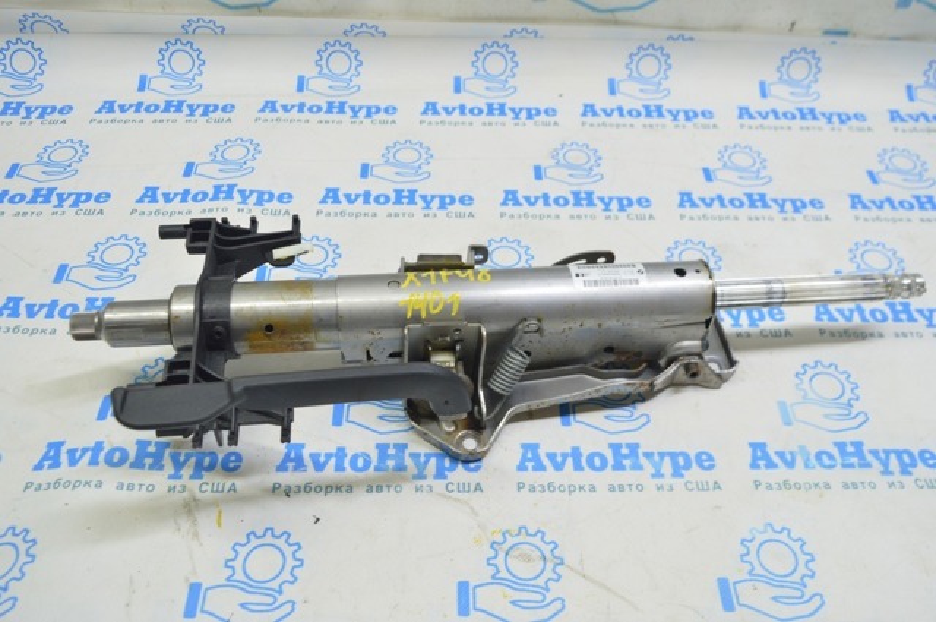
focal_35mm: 32
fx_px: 818
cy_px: 311
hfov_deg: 59.6
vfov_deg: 41.6
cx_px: 468
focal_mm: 21
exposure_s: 1/20
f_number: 5.6
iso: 400
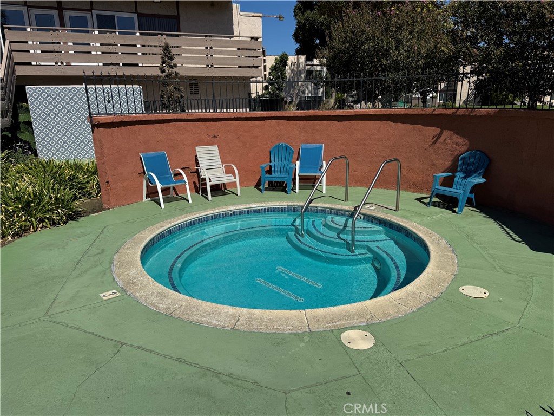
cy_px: 208
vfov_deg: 56.8
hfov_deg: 71.6
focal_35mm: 24
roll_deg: +1.0
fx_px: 384
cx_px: 277
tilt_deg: -15.5
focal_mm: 6.76
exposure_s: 1/10417
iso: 80
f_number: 1.78
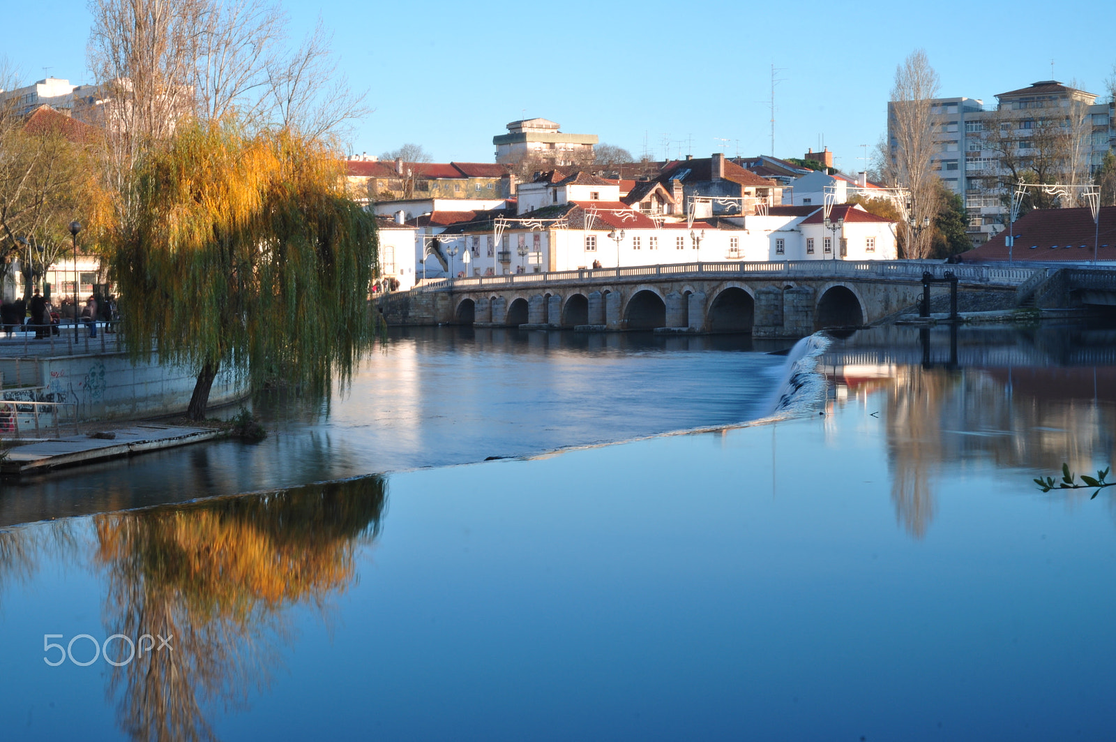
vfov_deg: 22.6
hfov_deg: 33.4
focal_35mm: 60
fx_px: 1858
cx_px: 558
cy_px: 371
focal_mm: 40
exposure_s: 3
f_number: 29
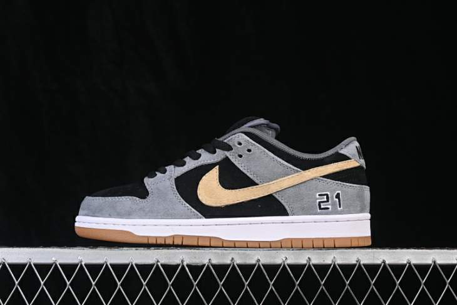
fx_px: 952
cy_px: 152
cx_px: 228
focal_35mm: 75
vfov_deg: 18.2
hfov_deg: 27.0
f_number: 7.1
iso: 160
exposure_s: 1/60
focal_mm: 50
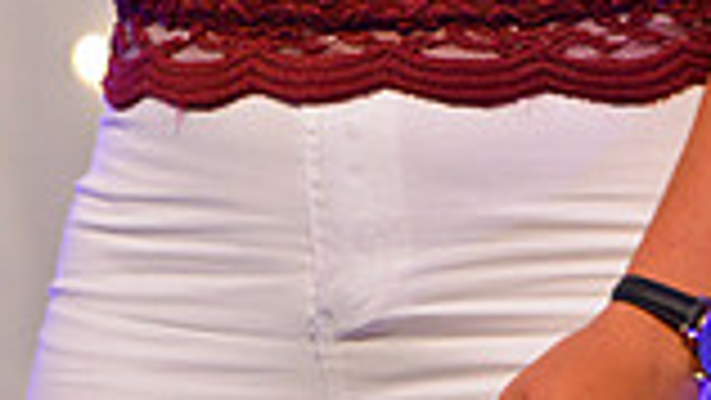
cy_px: -580
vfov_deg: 1.5
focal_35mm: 827
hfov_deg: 2.6
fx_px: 15606
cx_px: 322
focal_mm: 185
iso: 1000
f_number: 2.8
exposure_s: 1/125
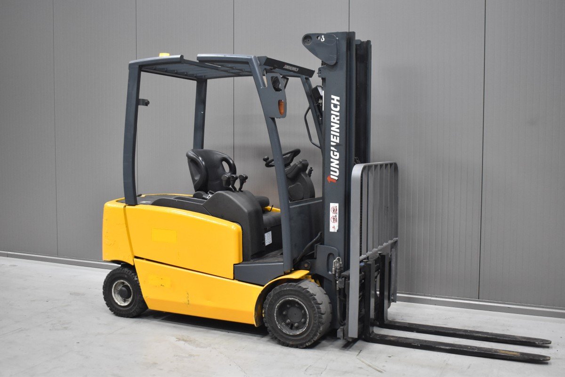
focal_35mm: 39
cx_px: 282
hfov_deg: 49.6
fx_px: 612
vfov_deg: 34.2
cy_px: 188
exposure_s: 1/60
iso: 1600
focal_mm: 26
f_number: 4
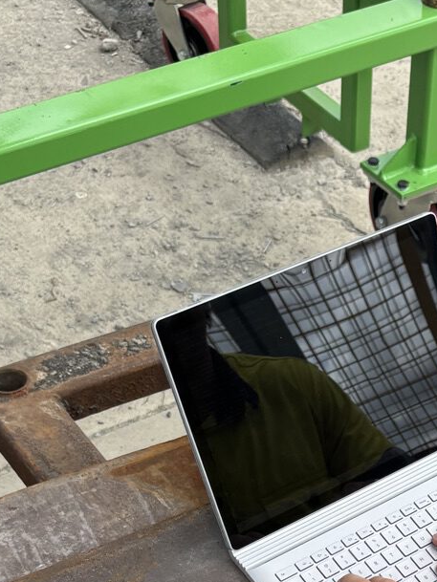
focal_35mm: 82
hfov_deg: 17.3
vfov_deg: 22.3
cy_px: 665
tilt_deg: -51.6
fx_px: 1380
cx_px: 494
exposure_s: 1/1695
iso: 50
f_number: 1.6
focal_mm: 5.96
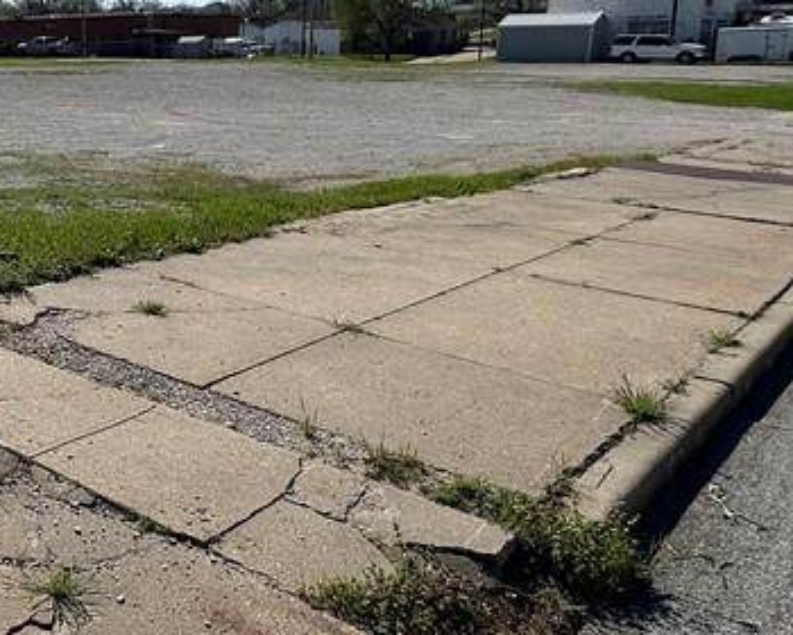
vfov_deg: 37.0
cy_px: 218
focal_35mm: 40
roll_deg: +0.9
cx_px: -16
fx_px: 939
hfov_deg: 39.8
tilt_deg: -10.4
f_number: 2.2
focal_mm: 2.22
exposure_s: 1/4132
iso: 50
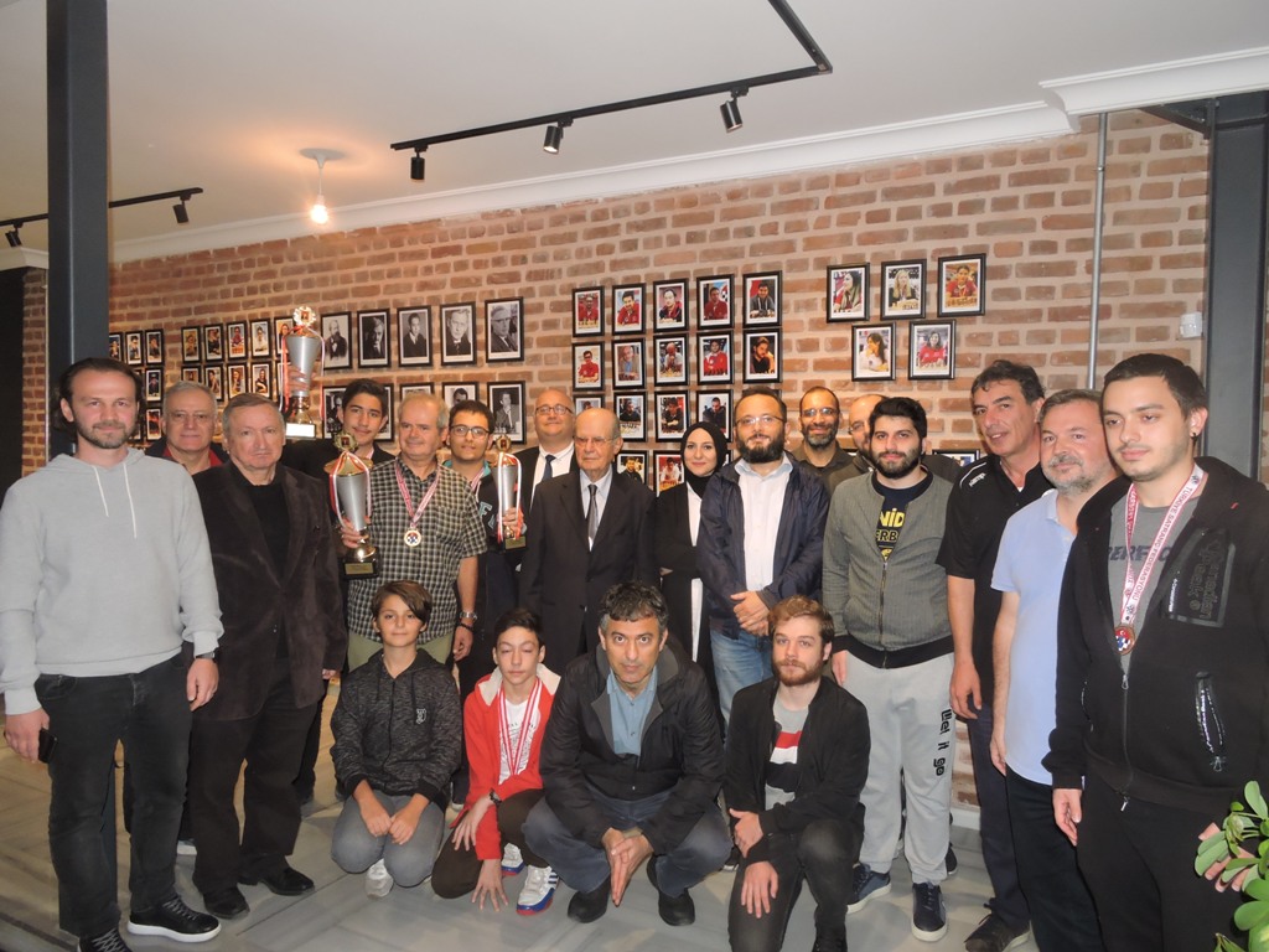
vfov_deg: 56.8
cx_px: 634
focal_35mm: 24
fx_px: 880
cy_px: 476
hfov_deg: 71.6
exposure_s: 1/30
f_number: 3.3
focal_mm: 4.3
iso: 320
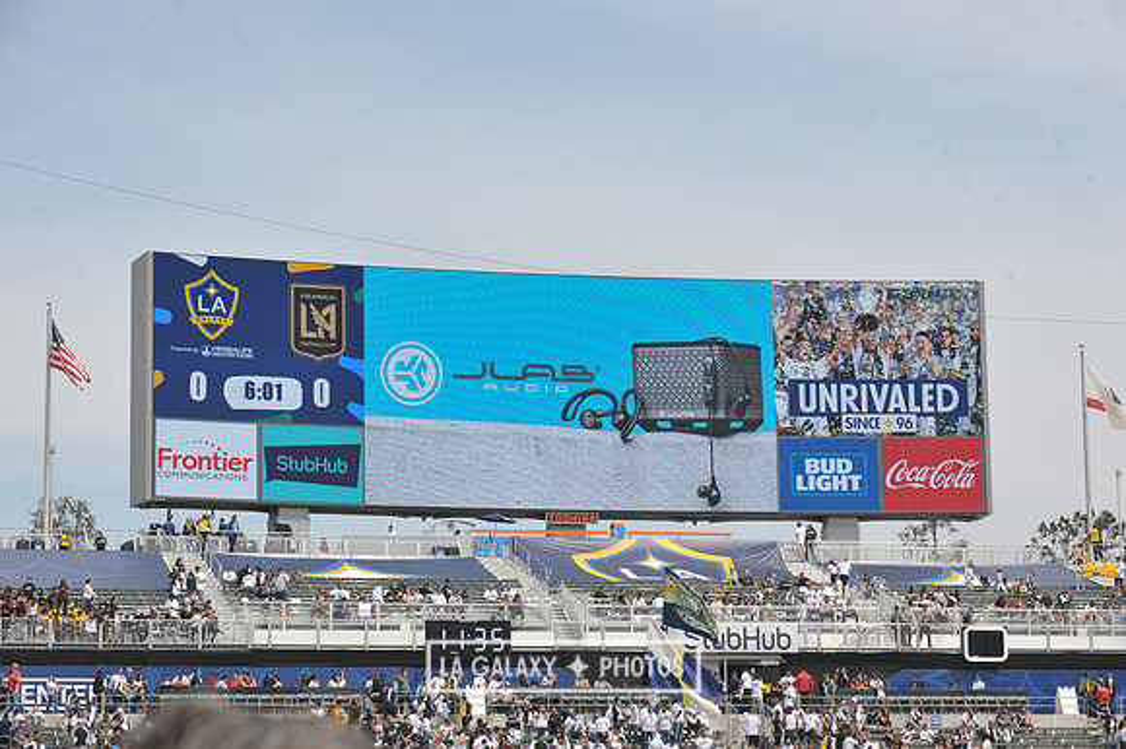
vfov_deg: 13.4
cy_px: 374
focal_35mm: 102
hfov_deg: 20.0
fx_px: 3188
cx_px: 563
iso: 250
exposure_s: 1/500
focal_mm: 102
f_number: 11
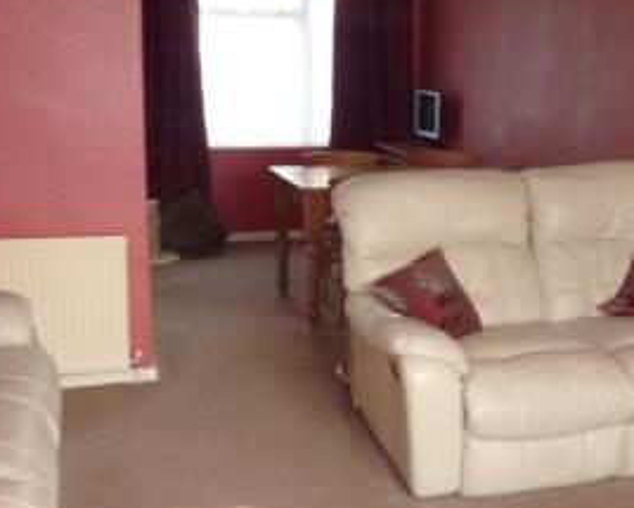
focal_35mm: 53
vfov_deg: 28.7
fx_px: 996
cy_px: 266
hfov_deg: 35.1
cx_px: 396
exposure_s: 1/30
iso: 160
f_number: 3.3
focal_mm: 4.1
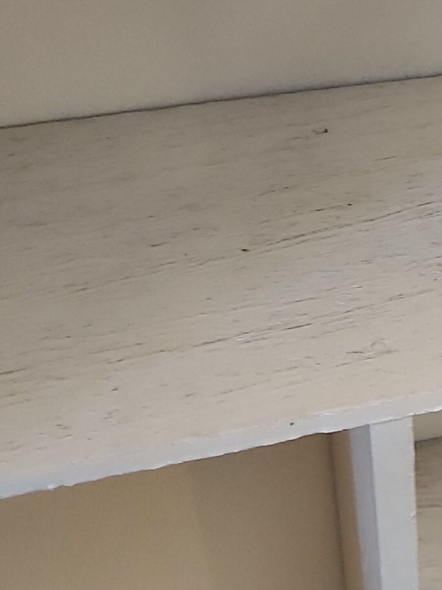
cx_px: 582
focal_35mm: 70
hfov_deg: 19.3
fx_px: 1192
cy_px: 169
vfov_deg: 27.5
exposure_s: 1/50
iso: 250
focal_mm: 3.92
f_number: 1.7
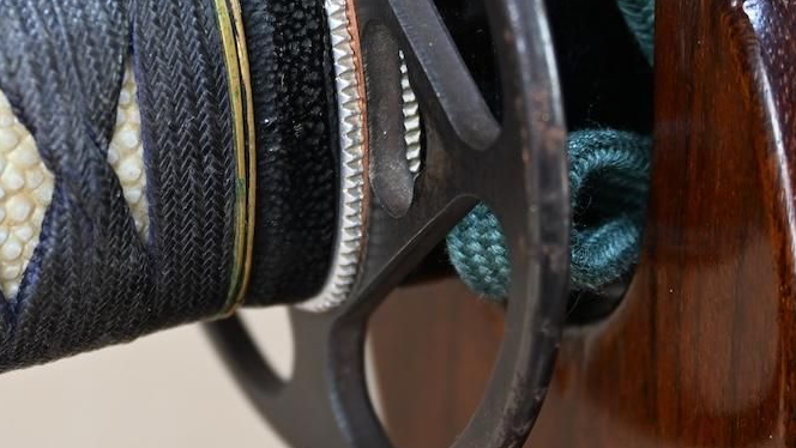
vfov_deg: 5.7
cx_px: 134
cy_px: 114
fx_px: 4476
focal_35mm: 212
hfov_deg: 10.1
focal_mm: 64
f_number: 5
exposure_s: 1/2
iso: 100
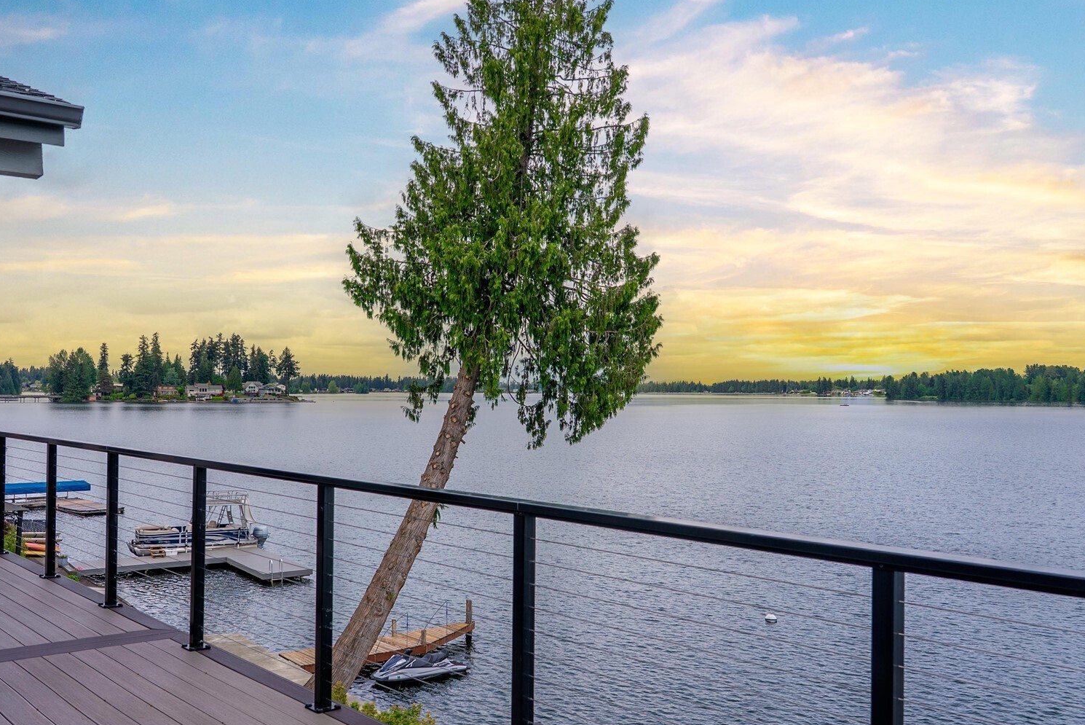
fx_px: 995
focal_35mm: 33
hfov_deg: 57.1
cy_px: 382
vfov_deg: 40.0
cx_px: 482
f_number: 7.1
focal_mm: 29
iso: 80
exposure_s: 1/320
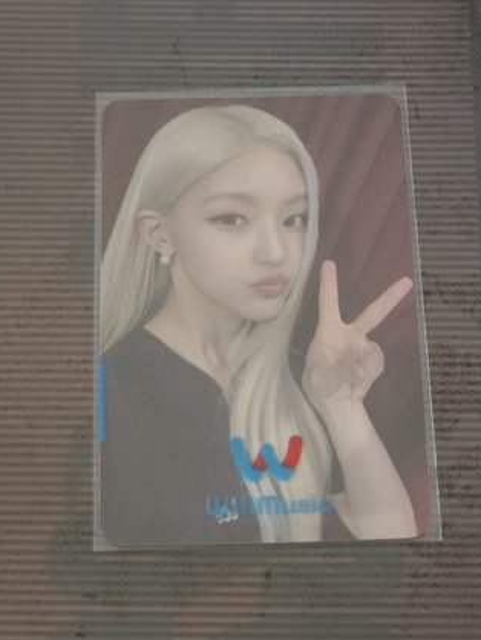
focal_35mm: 88
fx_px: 1629
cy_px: 384
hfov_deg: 16.8
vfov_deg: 22.2
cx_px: 240
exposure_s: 1/15
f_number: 2.4
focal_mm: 7.9
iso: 500
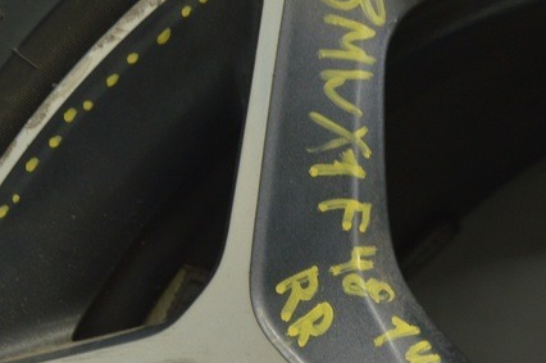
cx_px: 349
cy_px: 288
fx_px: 1912
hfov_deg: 16.2
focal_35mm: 126
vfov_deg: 10.8
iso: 400
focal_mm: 35
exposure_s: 1/20
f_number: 5.6
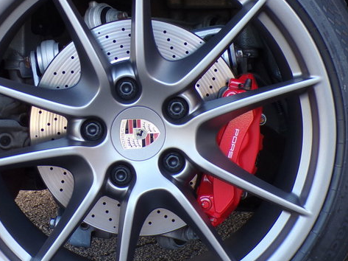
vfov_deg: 16.2
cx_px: 143
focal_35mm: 91
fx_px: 914
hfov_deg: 21.5
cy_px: 109
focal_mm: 7.6
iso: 100
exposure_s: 1/56
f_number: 3.4
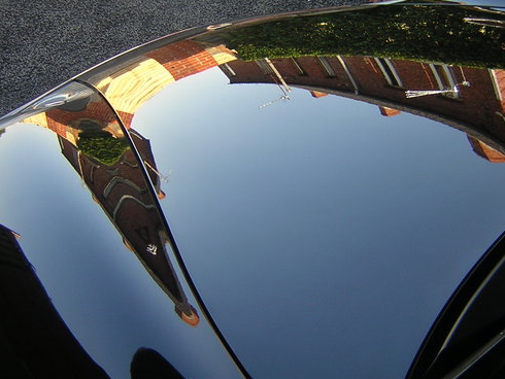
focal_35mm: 47
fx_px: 686
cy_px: 156
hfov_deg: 40.4
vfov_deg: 30.8
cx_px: 270
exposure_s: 1/116
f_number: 2.6
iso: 100
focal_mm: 4.7
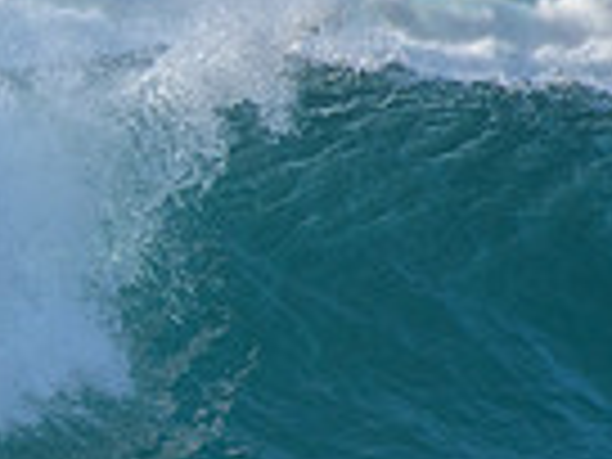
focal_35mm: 2516
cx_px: -625
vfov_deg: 0.6
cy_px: 282
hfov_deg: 0.8
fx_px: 44482
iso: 640
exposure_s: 1/2000
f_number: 5.6
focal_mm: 500
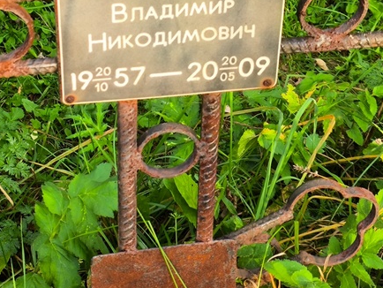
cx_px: 133
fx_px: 1018
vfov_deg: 16.0
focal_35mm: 92
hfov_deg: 21.2
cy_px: 55
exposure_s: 1/136
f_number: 1.7
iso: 50
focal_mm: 4.71
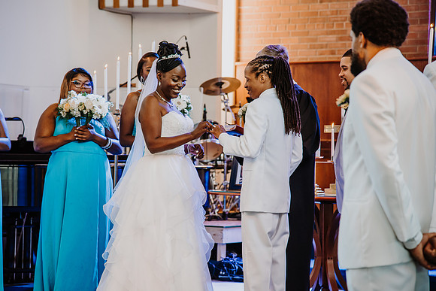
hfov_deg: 15.9
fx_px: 1563
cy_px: 156
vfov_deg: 10.6
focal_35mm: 129
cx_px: 202
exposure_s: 1/125
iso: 800
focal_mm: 120
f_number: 4
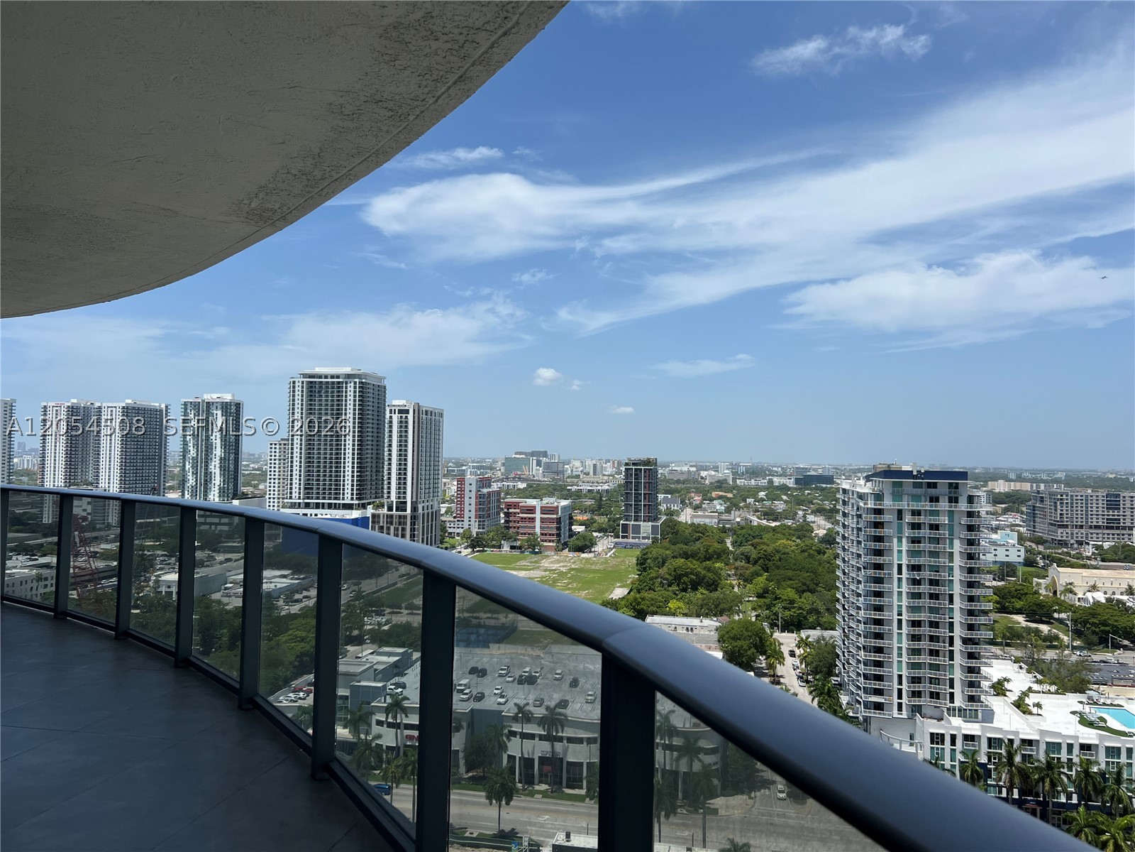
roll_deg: -1.3
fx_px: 852
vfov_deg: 53.1
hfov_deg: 67.3
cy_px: 426
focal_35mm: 26
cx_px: 568
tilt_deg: +2.1
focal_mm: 5.7
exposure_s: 1/6993
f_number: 1.5
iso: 50
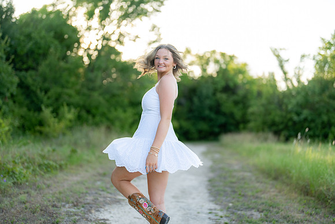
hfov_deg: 39.6
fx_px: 465
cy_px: 112
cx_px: 168
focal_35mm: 50
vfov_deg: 27.0
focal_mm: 50
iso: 100
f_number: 1.2
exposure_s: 1/1000
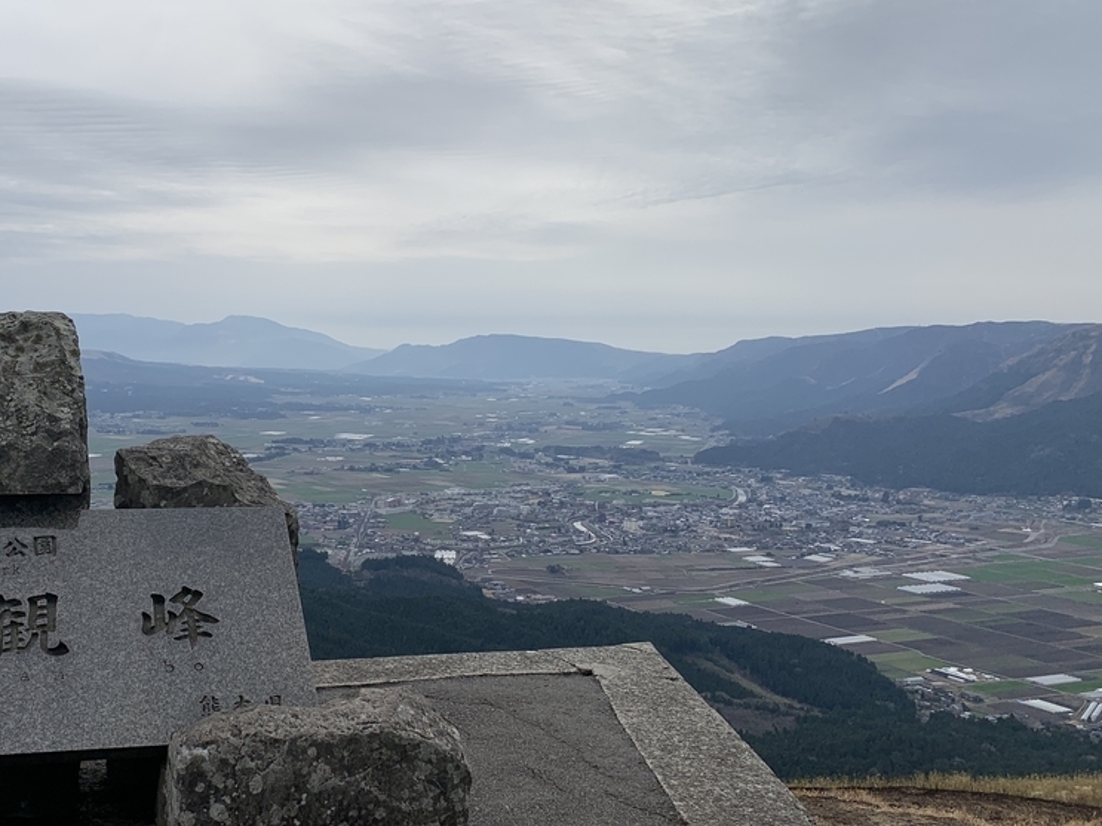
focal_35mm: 42
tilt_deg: -3.3
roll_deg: +0.1
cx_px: 313
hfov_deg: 43.7
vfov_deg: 34.3
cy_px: 406
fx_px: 1337
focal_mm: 4.25
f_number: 1.8
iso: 25
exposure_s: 1/3650
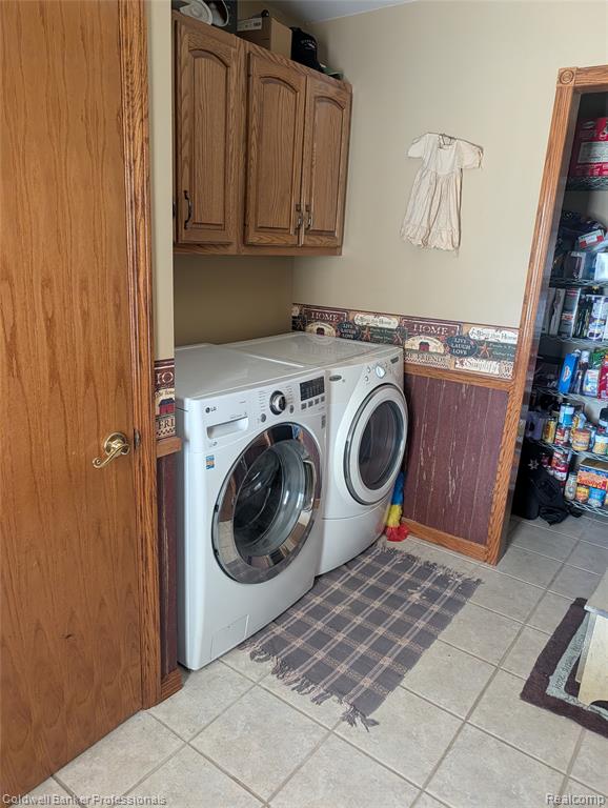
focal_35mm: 24
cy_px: 404
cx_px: 304
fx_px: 561
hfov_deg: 56.9
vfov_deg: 71.5
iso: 889
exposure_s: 1/80.9
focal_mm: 6.9
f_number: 1.68
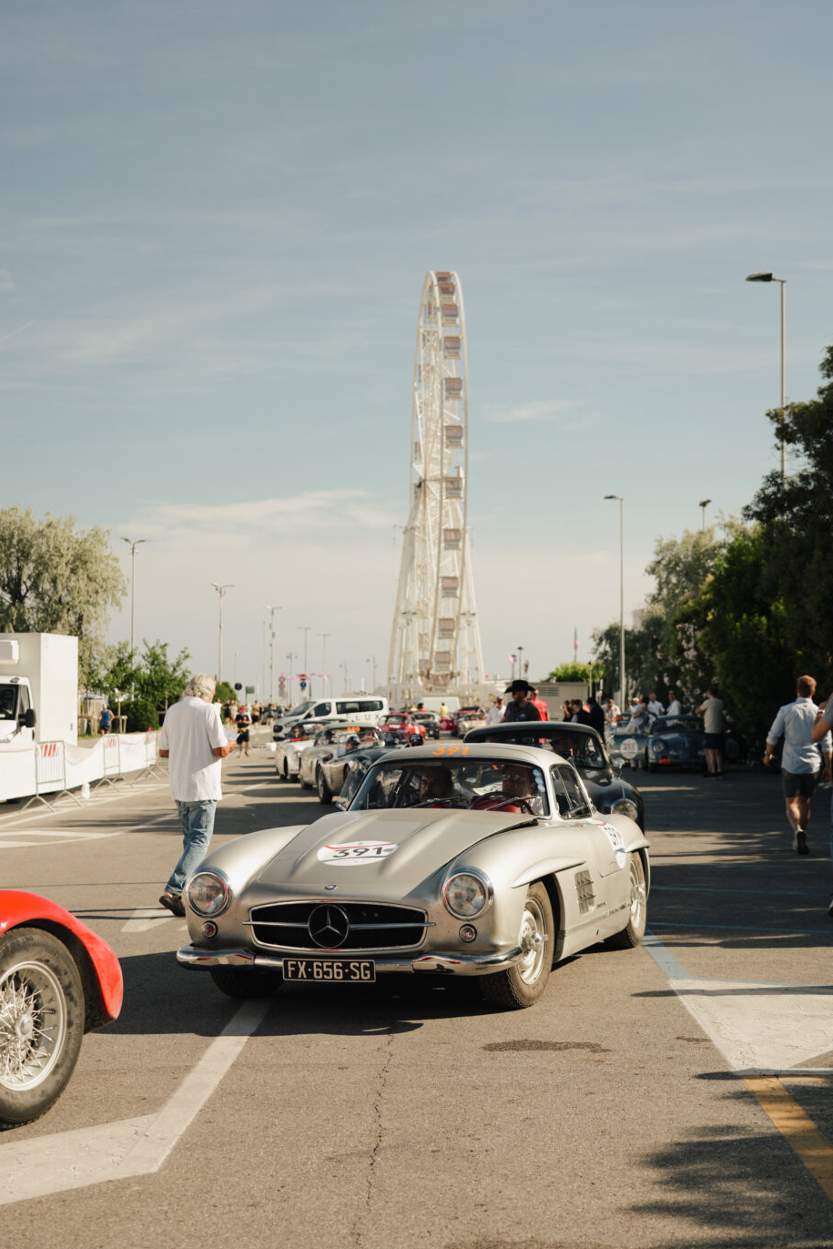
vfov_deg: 39.6
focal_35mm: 50
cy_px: 618
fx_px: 1735
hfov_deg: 27.0
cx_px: 413
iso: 100
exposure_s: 1/400
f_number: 4
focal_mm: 49
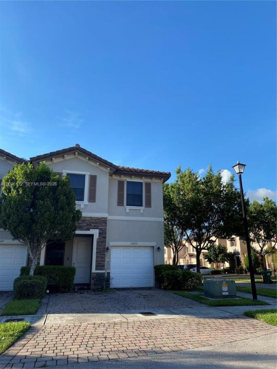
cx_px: 138
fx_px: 277
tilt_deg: +17.7
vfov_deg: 67.3
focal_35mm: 26
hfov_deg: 53.1
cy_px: 184
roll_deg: +0.3
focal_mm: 4.25
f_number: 1.8
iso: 32
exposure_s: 1/1147
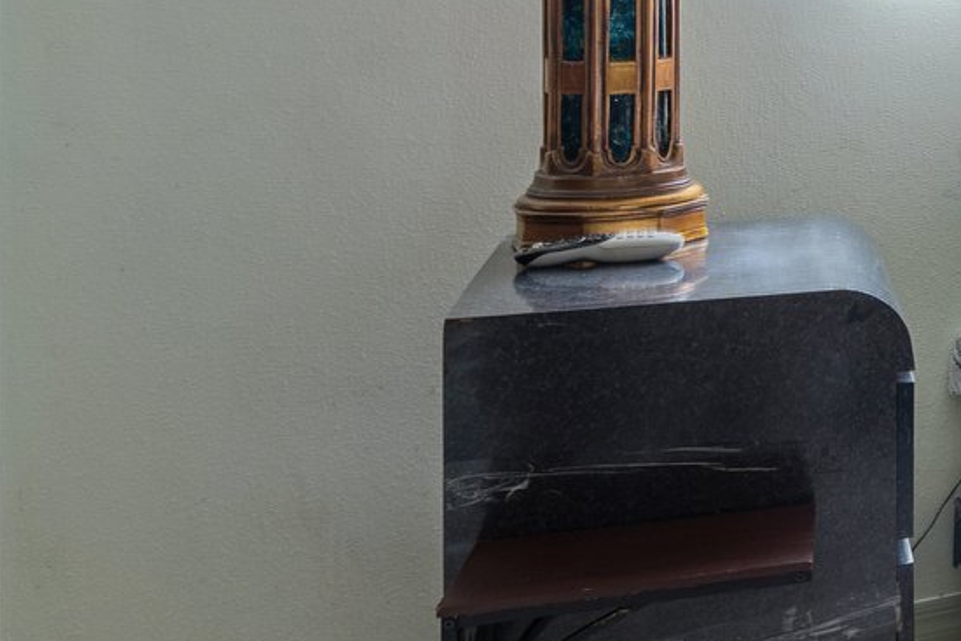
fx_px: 1789
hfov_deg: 20.2
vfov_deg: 19.7
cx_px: 1787
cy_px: 1
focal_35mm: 67
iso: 320
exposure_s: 1/1.25
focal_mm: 18
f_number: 8
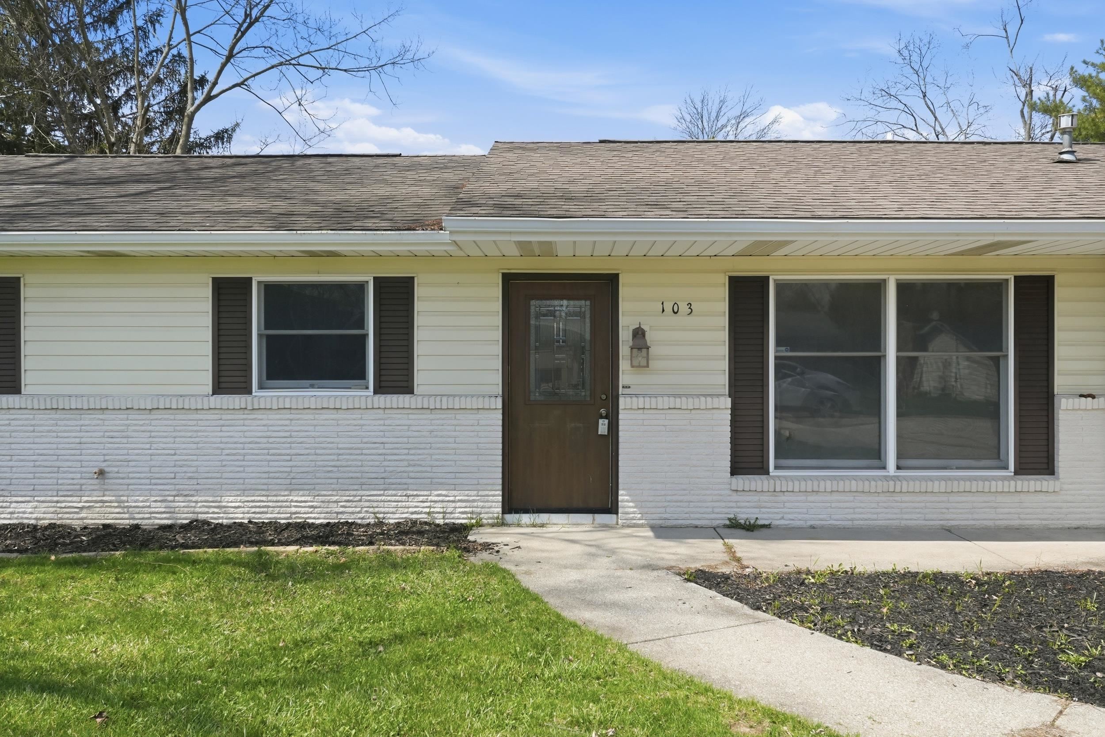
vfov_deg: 43.6
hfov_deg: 61.9
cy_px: 368
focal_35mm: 30
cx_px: 552
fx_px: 921
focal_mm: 20
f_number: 10
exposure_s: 1/500
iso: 400
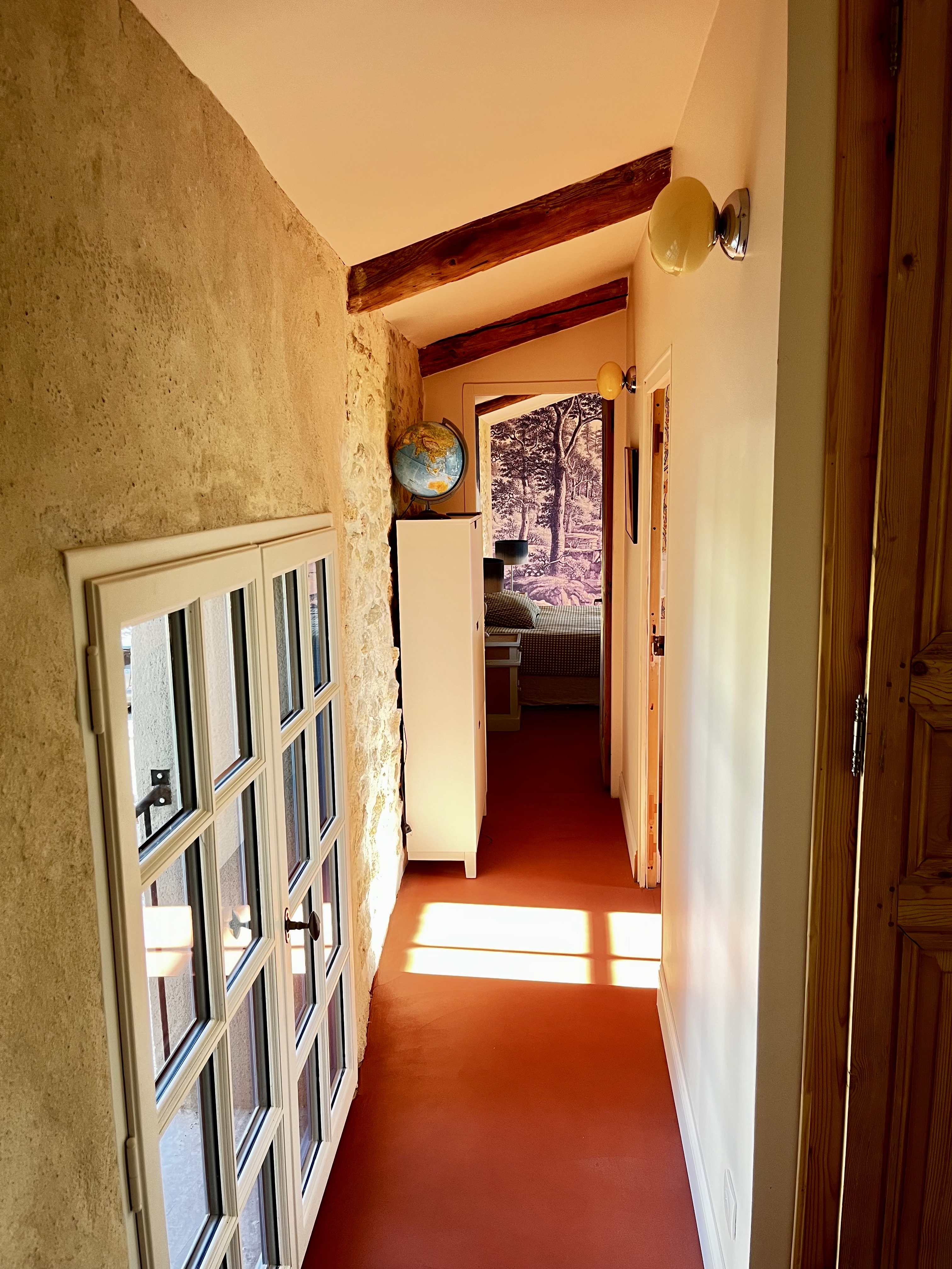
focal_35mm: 26
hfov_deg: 53.1
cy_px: 634
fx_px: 953
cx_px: 476
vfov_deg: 67.3
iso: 125
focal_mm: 5.1
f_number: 1.6
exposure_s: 1/60
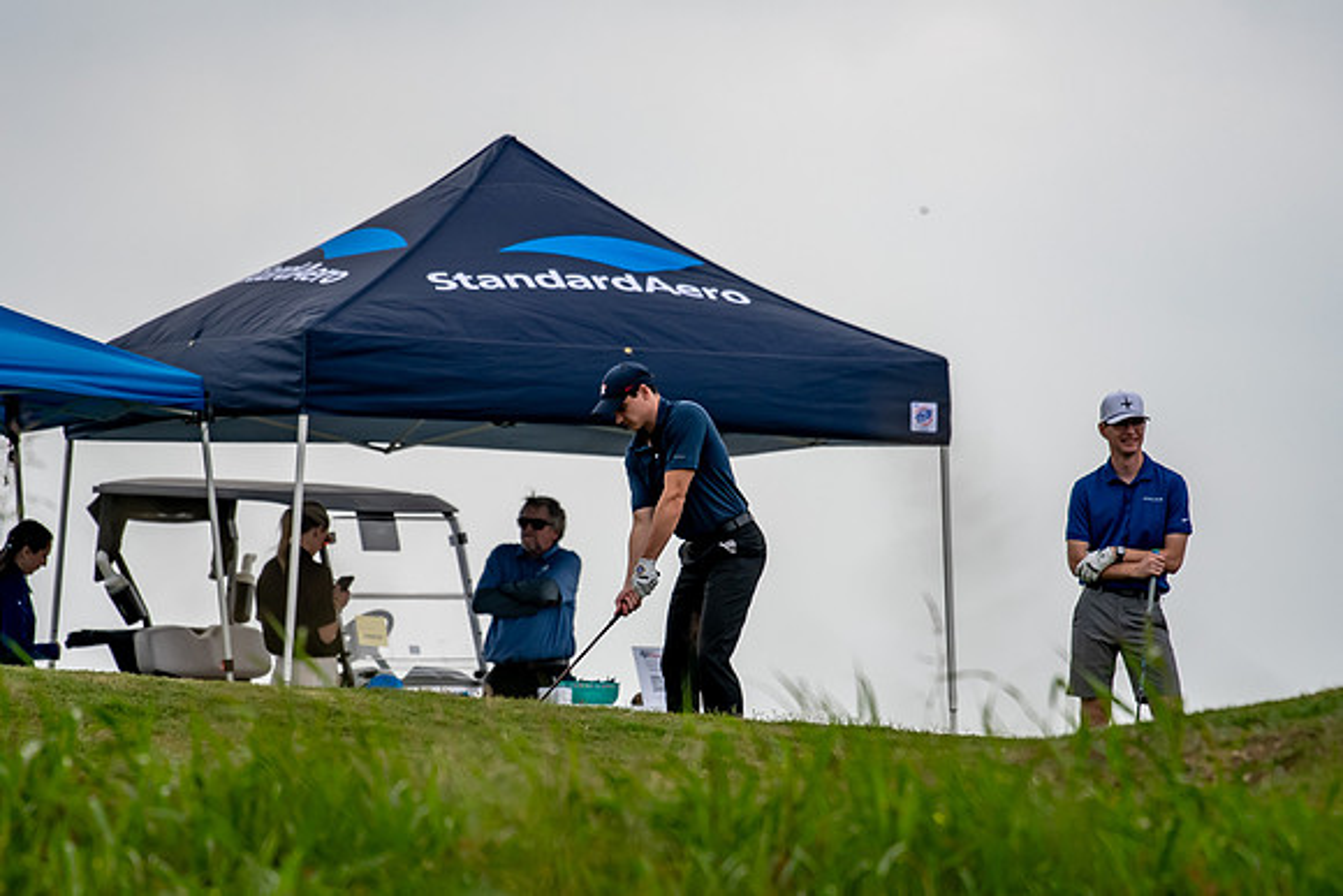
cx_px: 672
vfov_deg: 2.4
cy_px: 448
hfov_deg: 3.5
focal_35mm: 585
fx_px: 21828
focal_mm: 390
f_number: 5.6
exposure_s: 1/2000
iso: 360
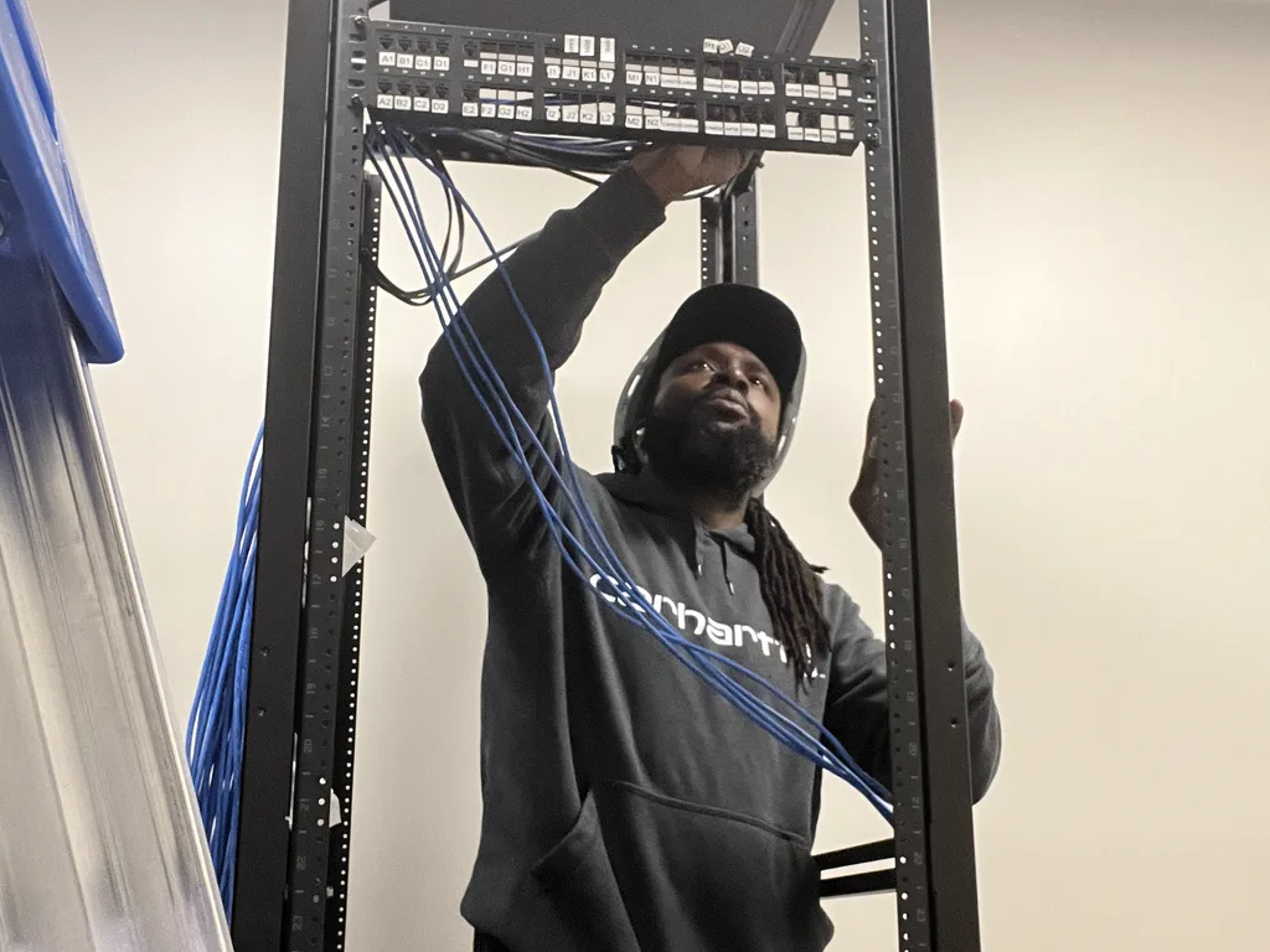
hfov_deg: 45.8
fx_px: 1504
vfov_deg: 35.1
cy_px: 554
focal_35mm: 41
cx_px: 620
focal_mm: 2.71
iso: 320
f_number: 2.2
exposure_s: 1/60
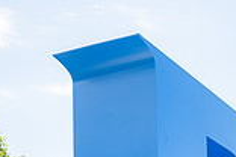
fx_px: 583
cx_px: 303
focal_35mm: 89
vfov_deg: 13.8
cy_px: 280
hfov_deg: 20.9
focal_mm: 24
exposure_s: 1/1250
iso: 100
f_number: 2.8
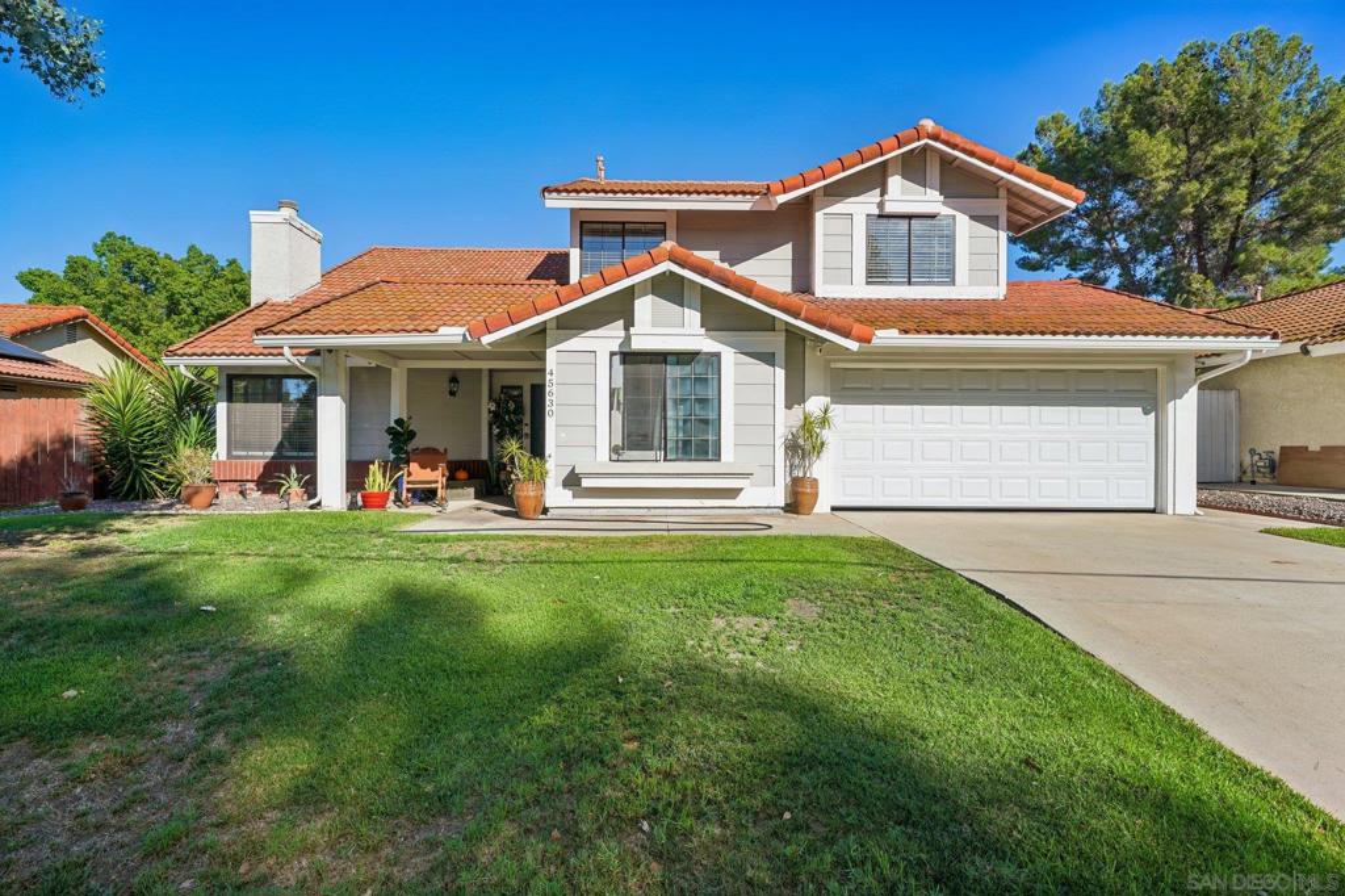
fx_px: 672
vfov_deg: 67.3
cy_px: 448
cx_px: 672
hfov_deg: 90.0
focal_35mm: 18
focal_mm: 18
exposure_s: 1/250
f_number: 10
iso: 100
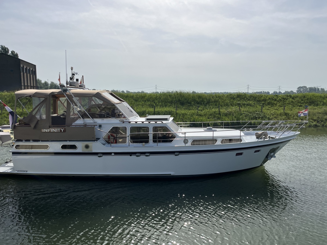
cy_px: 122
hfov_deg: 67.3
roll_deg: +0.1
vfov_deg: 53.1
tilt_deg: -6.5
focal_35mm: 26
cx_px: 164
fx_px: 246
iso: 50
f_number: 1.6
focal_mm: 5.1
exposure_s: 1/8403
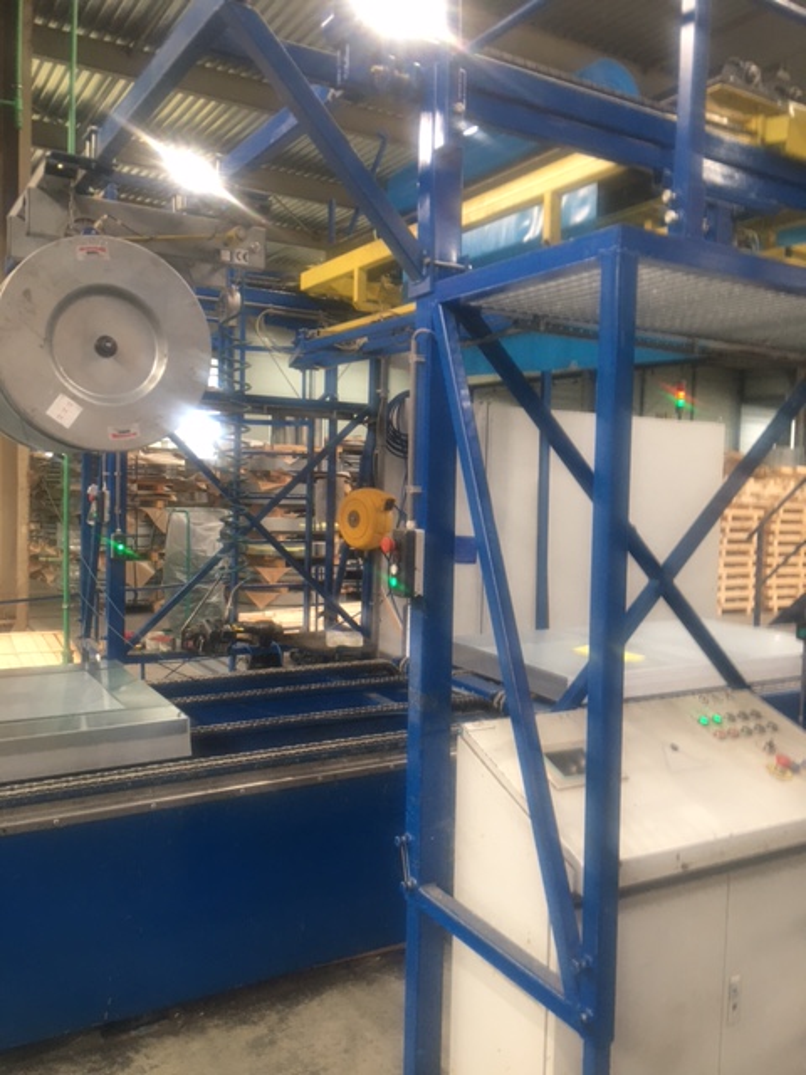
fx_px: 900
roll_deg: -2.7
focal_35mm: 29
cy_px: 538
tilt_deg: -1.4
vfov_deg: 61.7
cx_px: 403
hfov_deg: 48.2
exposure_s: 1/17
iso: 40
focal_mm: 4.15
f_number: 2.2
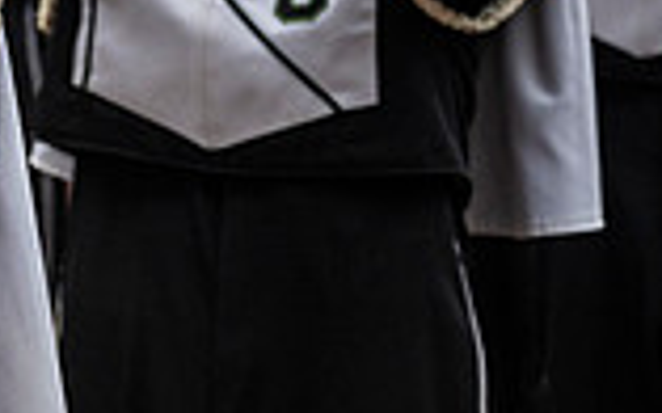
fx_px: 3607
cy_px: -183
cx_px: -514
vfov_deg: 6.5
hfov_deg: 9.9
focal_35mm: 200
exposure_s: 1/1600
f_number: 4
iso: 640
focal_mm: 53
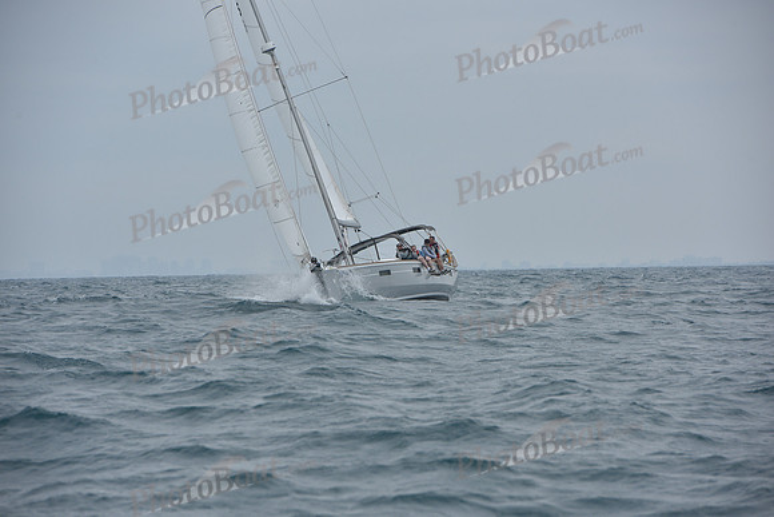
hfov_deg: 10.3
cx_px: 387
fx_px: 4301
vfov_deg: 6.9
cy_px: 258
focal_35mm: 200
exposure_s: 1/800
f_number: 8
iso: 250
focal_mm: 200
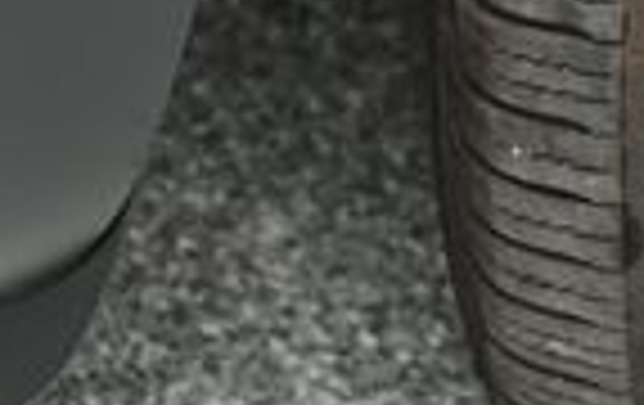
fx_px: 5364
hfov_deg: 6.8
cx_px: 995
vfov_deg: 4.3
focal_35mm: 305
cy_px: -338
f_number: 4.5
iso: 100
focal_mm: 45
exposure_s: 1/160
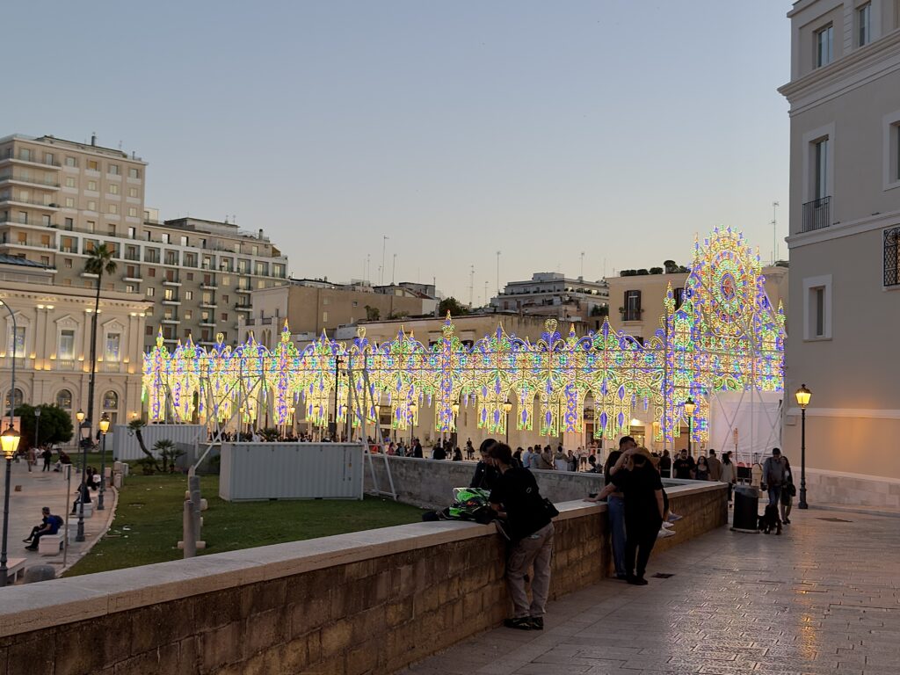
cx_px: 450
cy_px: 338
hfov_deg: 52.6
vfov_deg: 40.7
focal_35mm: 35
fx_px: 910
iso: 50
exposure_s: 1/50
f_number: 1.78
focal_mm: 6.76
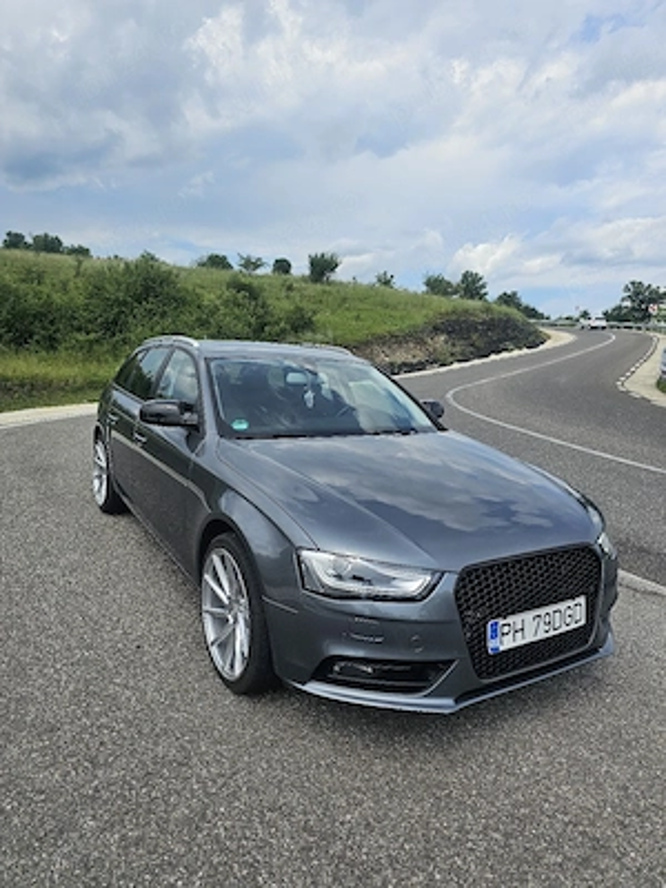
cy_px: 444
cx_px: 333
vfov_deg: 73.9
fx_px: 590
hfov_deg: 58.9
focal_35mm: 23
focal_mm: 6.3
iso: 10
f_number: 1.7
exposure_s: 1/833
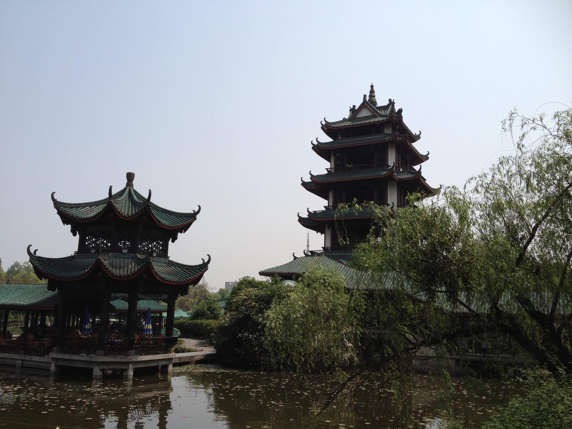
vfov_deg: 40.7
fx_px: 578
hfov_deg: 52.6
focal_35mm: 35
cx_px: 286
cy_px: 214
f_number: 2.4
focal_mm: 4.28
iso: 64
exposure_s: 1/2123
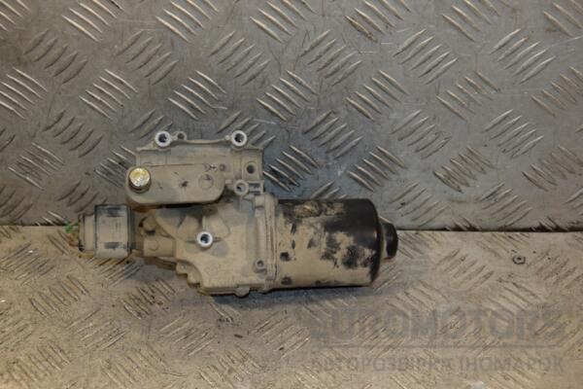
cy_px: 194
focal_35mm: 72
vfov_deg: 18.9
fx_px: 1166
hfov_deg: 28.1
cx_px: 292
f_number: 5
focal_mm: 48
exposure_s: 1/200
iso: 800
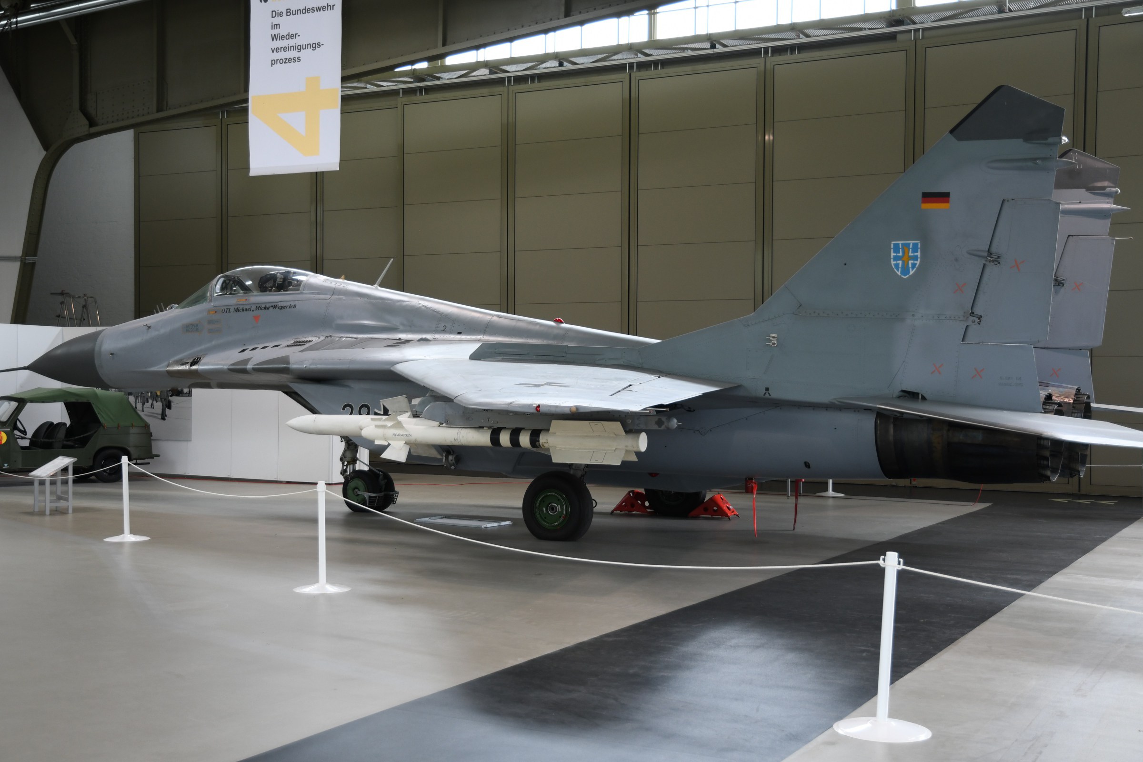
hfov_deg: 46.4
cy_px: 381
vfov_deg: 31.9
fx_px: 1333
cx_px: 572
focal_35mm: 42
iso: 320
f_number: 4.2
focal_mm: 28
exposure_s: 1/60
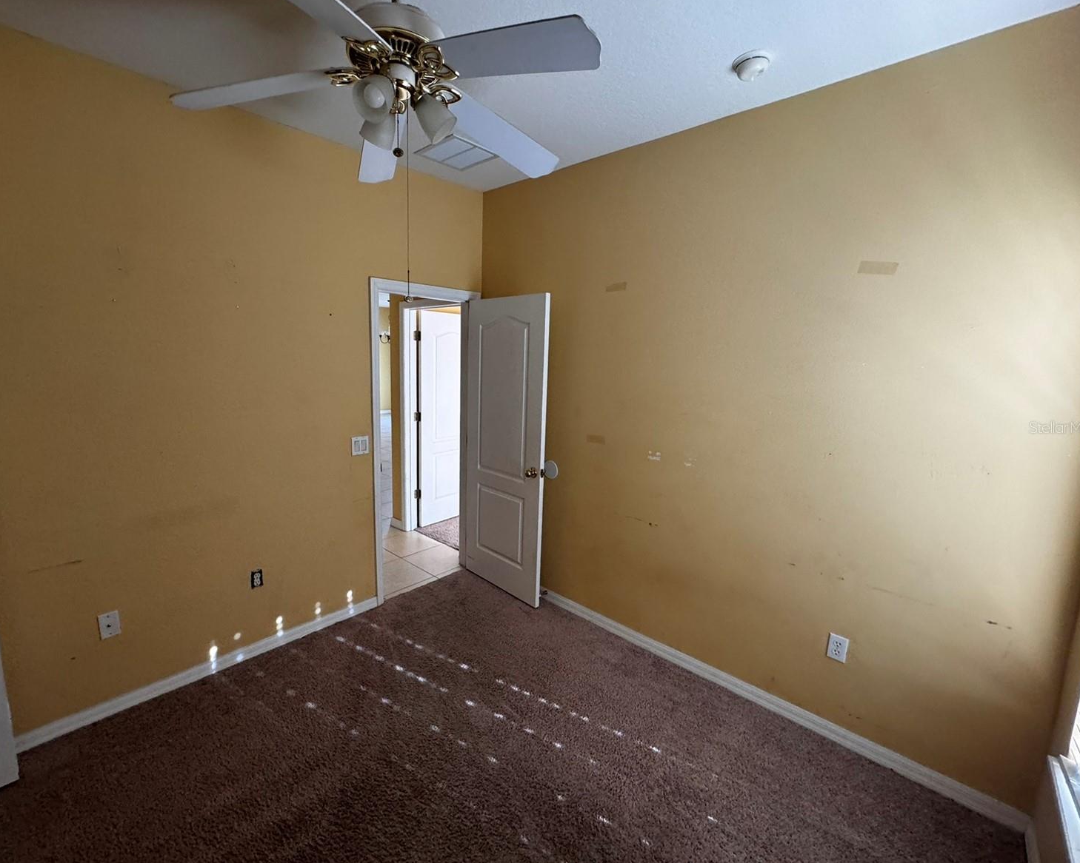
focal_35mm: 15
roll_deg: -0.4
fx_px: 479
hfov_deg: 96.7
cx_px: 507
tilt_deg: -10.2
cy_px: 427
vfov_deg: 84.0
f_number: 2.2
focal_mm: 2.22
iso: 320
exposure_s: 1/120
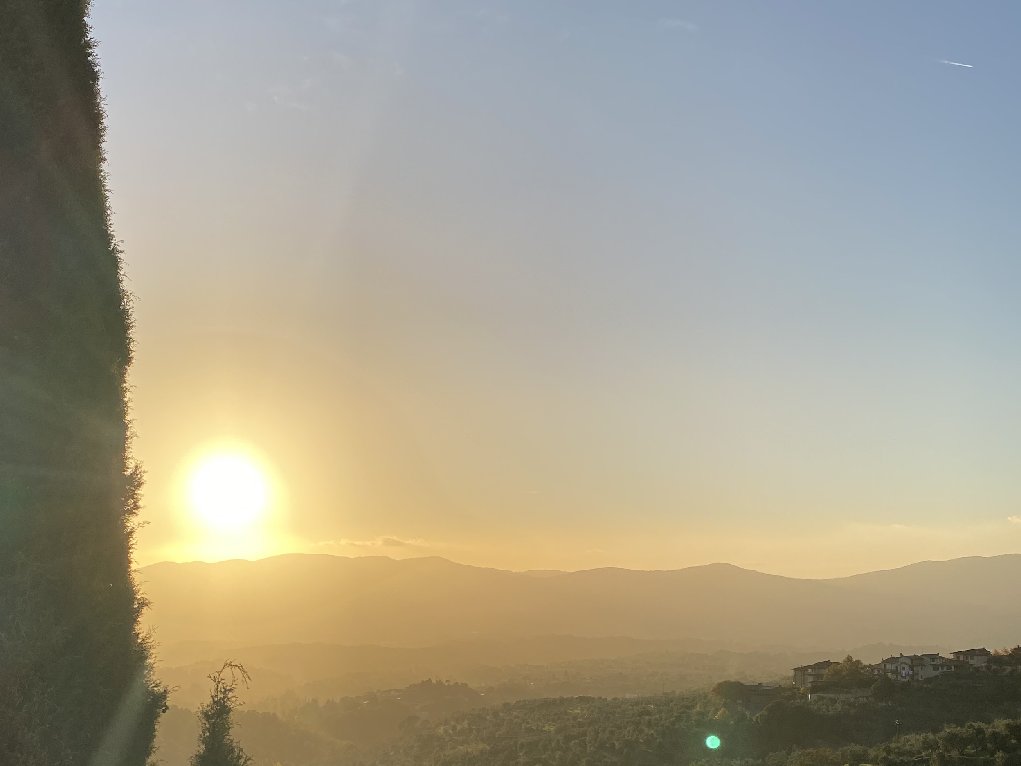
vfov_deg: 33.3
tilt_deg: -1.1
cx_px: 458
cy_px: 620
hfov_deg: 44.7
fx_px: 1239
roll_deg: +0.5
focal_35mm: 42
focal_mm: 4.25
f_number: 1.8
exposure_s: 1/3731
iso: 32
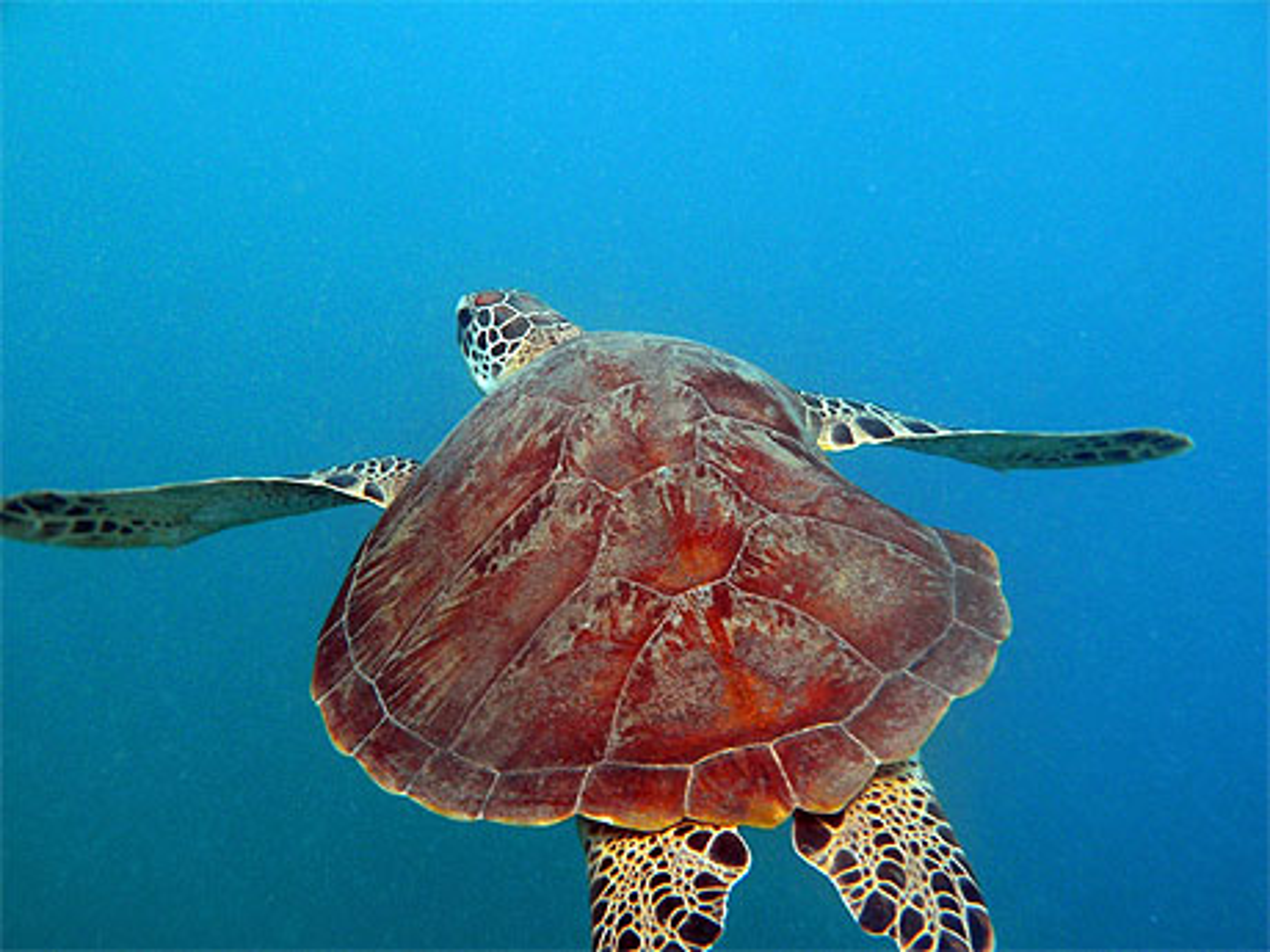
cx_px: 635
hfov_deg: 52.6
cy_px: 476
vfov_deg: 40.7
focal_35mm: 35
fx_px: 1284
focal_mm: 7.4
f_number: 5
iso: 100
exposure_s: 1/200
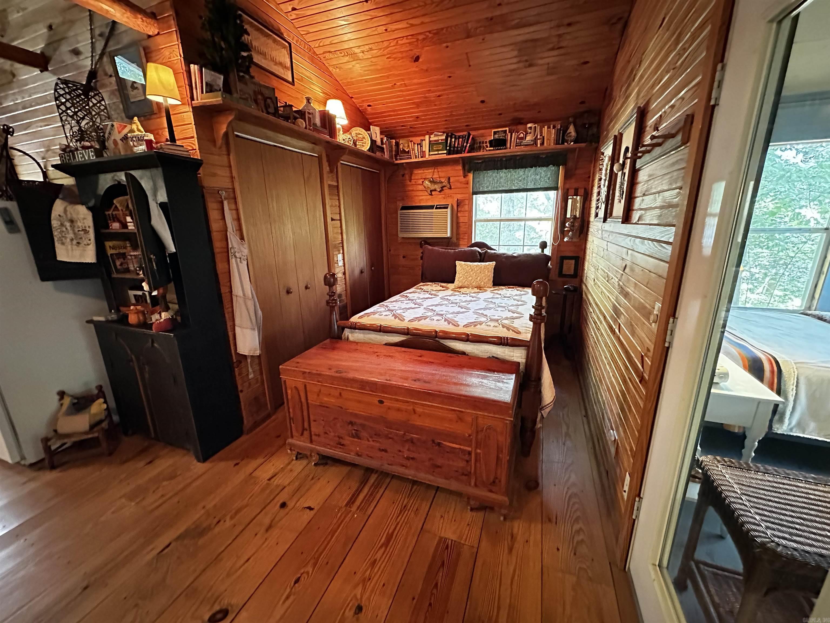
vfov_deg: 85.7
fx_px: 336
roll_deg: +1.2
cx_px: 415
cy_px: 312
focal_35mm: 14
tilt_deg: -15.0
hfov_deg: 102.1
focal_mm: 2.22
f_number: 2.2
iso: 1600
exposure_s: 1/30
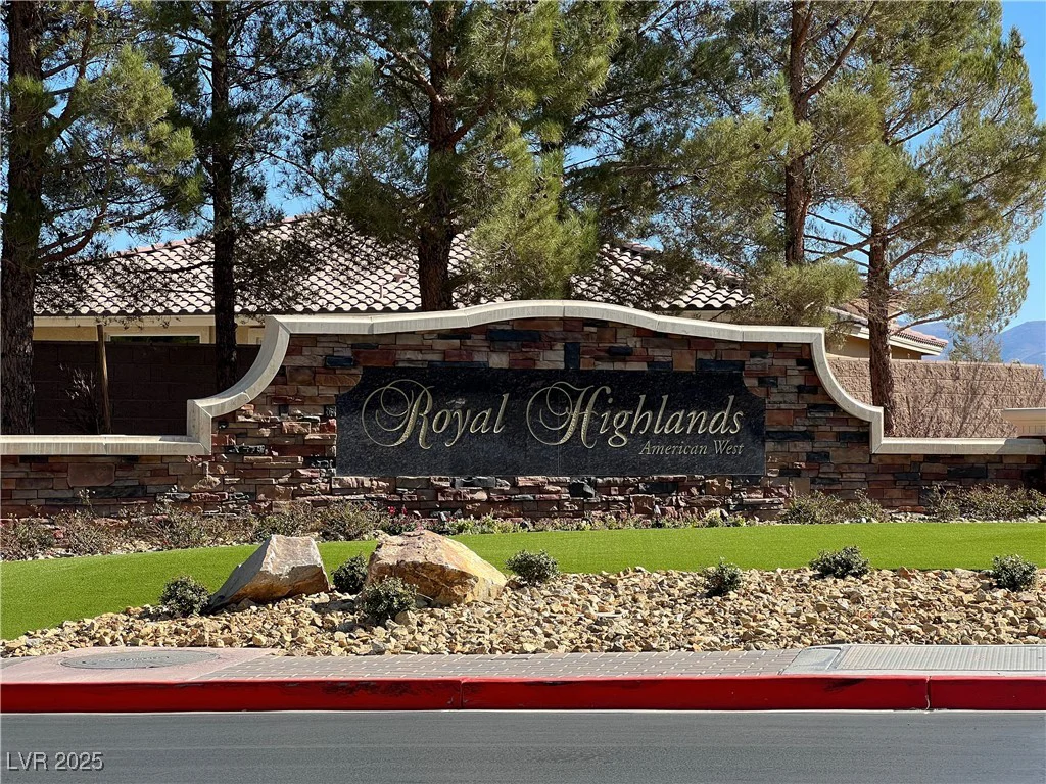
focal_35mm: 77
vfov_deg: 19.1
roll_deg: -0.1
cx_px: 523
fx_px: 2327
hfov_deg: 25.3
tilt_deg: +0.4
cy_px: 392
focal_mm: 9
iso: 32
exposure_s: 1/359
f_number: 2.8
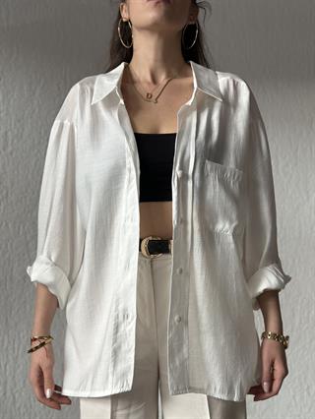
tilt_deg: +4.8
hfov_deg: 30.3
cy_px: 210
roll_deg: -0.3
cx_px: 158
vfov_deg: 39.6
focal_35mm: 48
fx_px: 582
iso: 80
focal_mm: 6.86
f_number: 1.78
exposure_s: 1/154
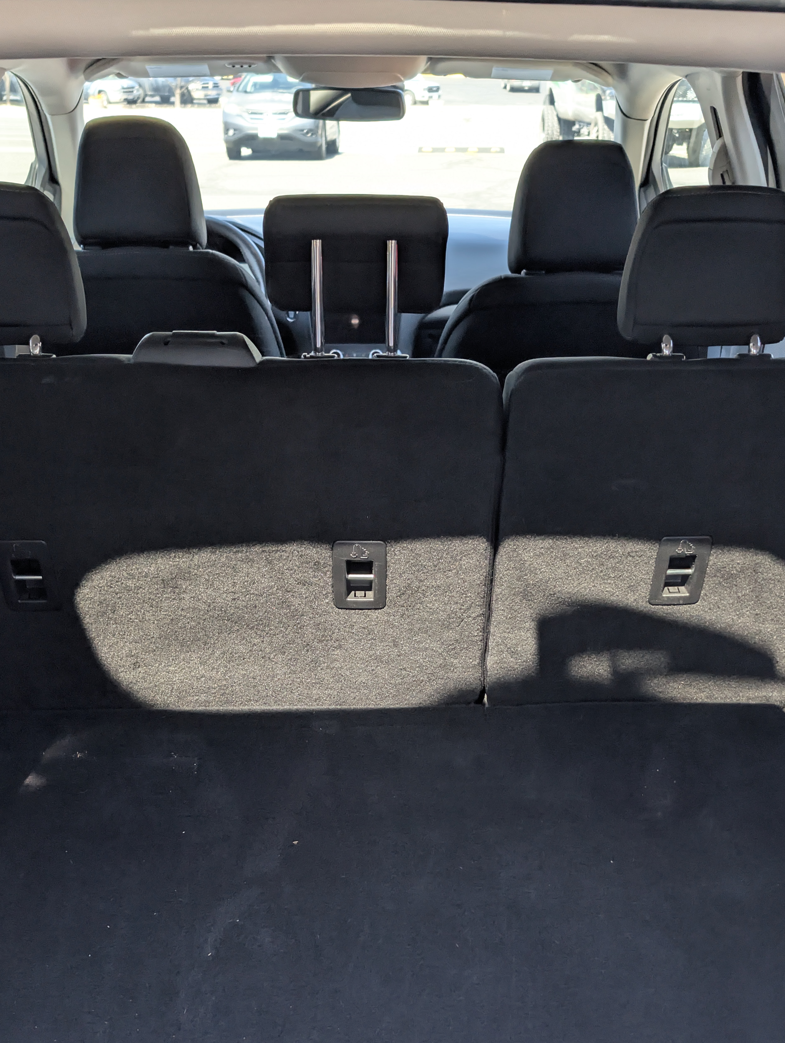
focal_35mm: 39
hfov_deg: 36.9
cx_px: 400
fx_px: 1176
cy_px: 667
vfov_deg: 47.3
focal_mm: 6.9
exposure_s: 1/1100
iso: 339
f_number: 1.68
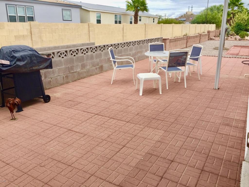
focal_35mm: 29
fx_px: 209
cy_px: 94
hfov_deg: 61.7
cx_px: 124
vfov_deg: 48.2
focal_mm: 4.15
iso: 32
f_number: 2.2
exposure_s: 1/488
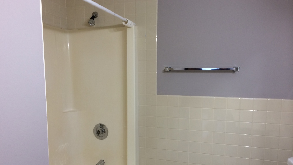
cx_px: 145
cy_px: 106
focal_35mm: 33
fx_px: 256
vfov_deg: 35.4
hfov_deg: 59.5
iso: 80
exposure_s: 1/30
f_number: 2.2
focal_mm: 4.12
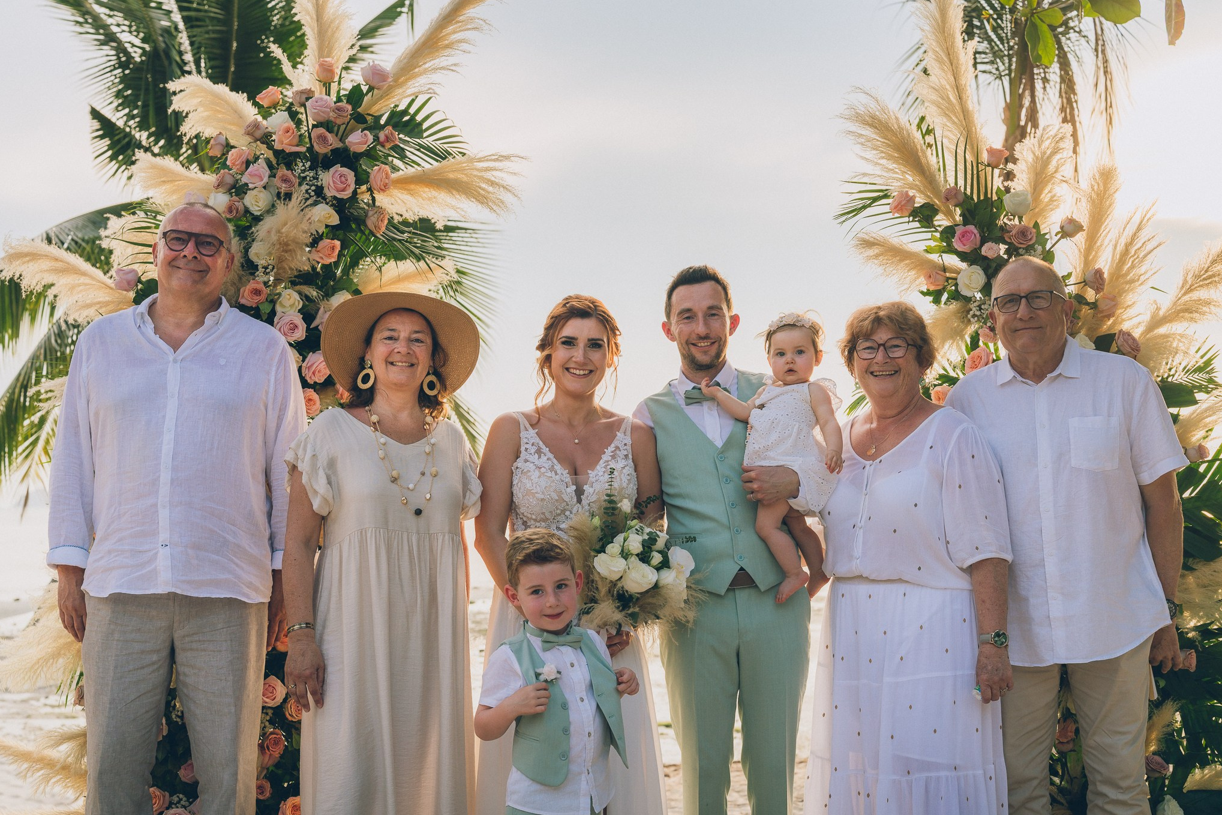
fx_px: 1799
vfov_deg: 25.5
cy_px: 408
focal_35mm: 53
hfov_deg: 37.5
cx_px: 591
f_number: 4.5
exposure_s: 1/320
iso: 100
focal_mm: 50
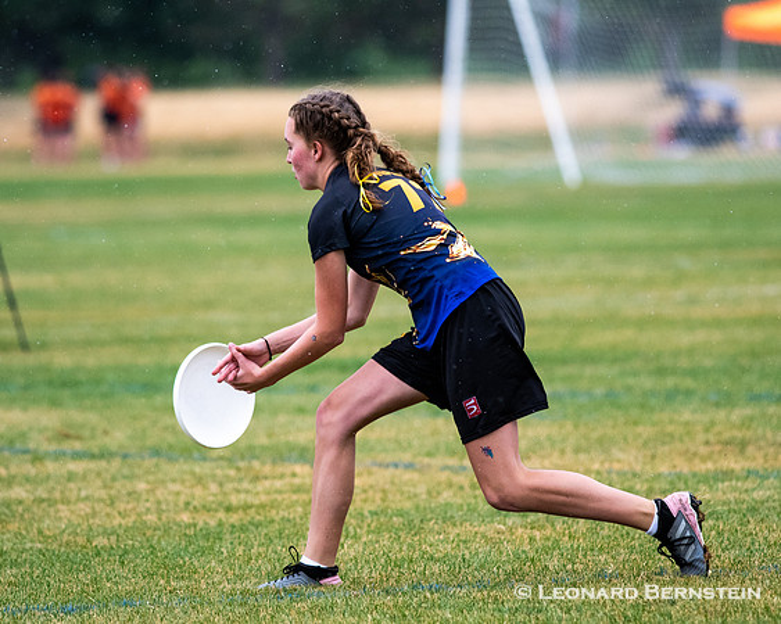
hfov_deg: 3.8
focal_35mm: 507
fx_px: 11711
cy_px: 312
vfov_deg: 3.1
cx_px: 362
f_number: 5
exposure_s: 1/2000
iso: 1600
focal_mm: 300
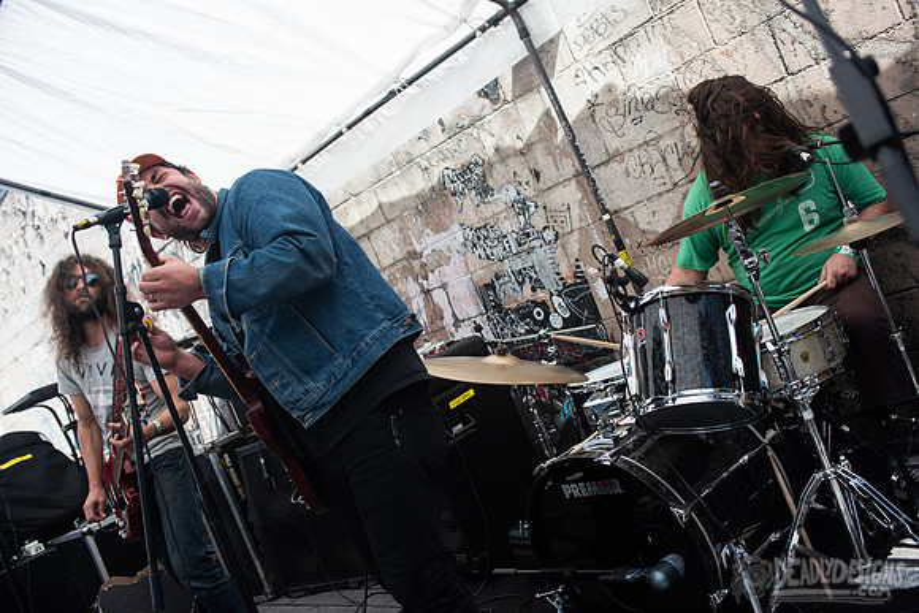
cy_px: 306
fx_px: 894
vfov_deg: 37.9
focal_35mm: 35
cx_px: 460
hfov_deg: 54.4
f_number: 4
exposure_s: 1/800
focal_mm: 35
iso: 320
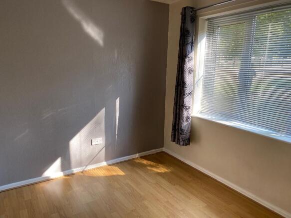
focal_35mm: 26
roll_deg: -1.1
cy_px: 109
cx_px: 146
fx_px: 219
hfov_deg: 67.3
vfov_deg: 53.0
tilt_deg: -11.5
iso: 80
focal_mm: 4.25
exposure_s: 1/121
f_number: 1.8
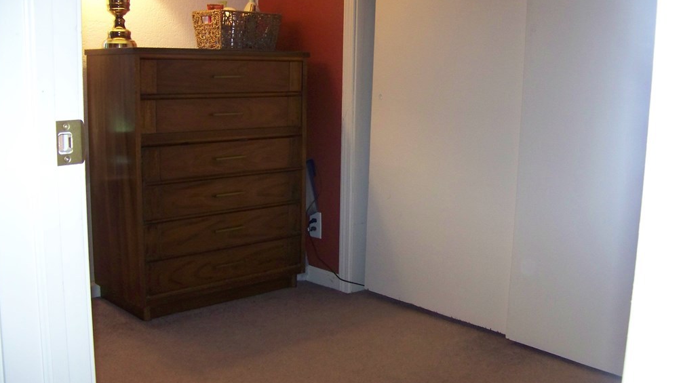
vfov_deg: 29.7
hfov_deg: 50.5
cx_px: 341
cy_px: 187
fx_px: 722
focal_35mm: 40
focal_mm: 5.85
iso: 200
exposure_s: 1/30
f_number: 2.8
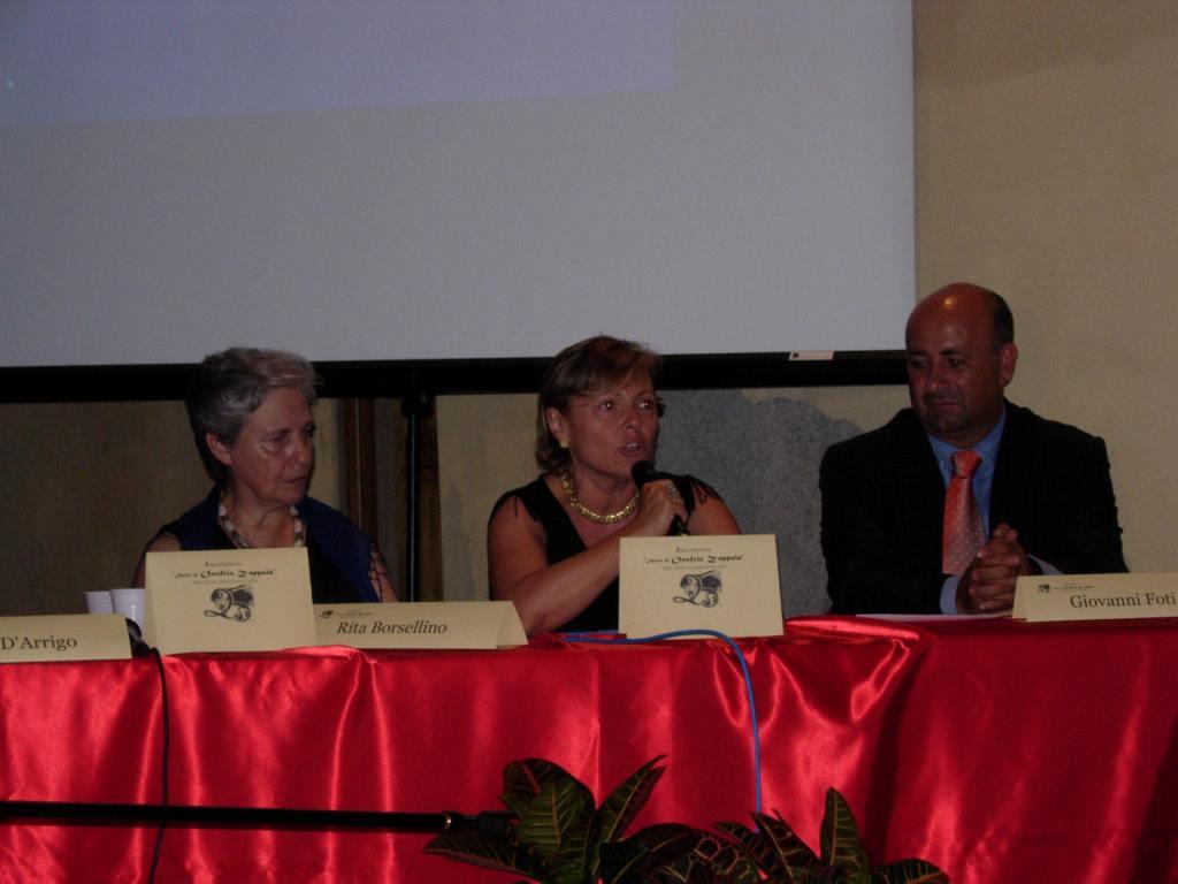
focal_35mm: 113
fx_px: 3845
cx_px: 589
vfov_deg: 13.1
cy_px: 442
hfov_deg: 17.4
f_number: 4.9
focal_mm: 23.4
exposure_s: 1/161
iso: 200
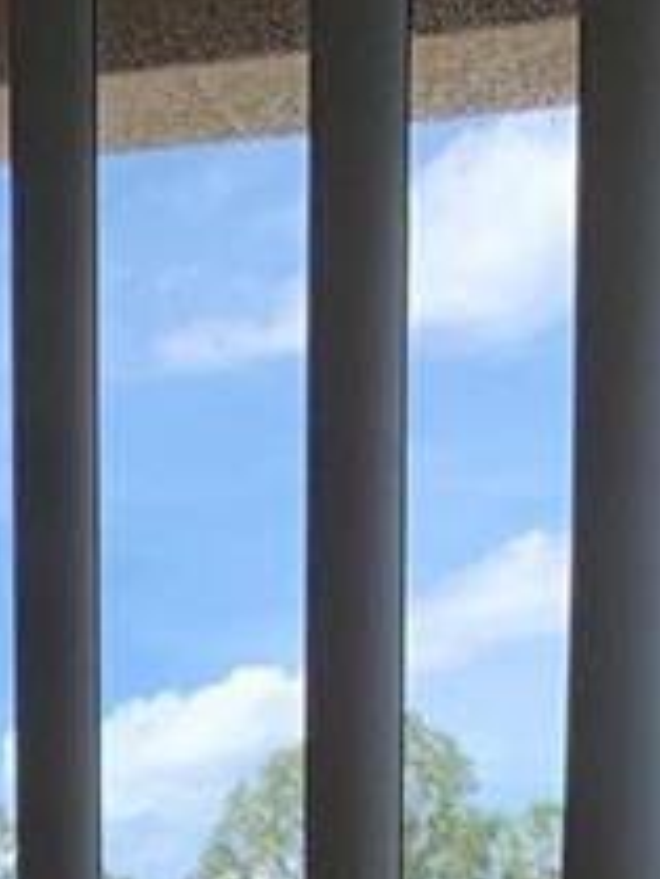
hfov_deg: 9.3
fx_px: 3784
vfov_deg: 10.8
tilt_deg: -11.4
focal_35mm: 149
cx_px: -668
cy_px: 2280
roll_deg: +2.2
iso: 25
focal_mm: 4.25
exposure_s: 1/444
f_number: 1.8
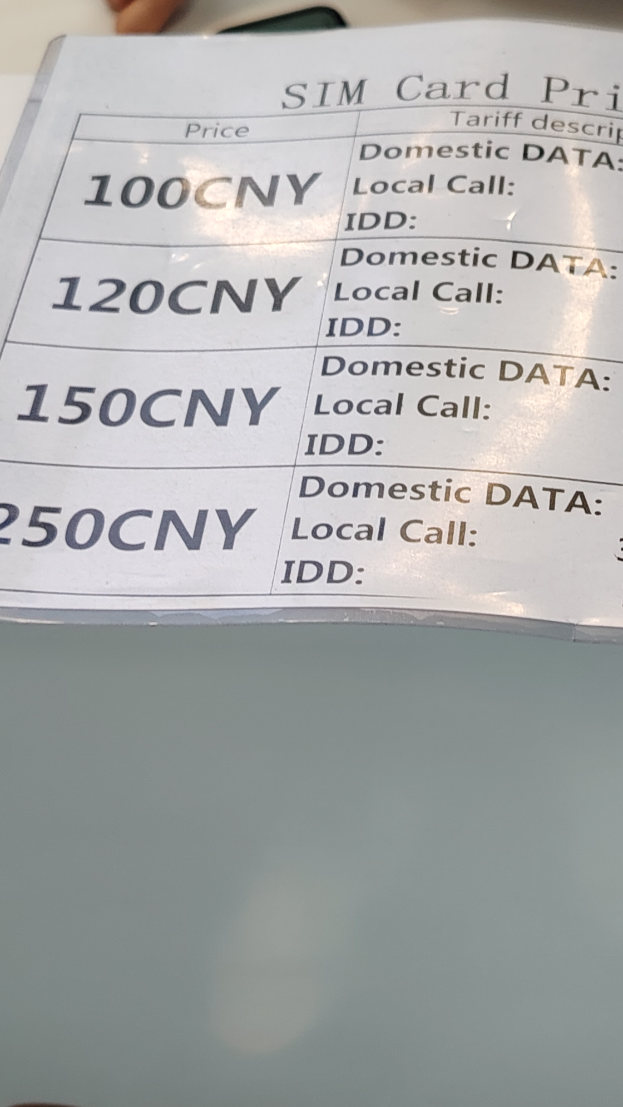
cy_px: 589
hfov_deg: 20.4
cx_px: 532
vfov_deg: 36.0
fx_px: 1704
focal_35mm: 58
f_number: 1.75
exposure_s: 1/50
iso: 638
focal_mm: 5.25
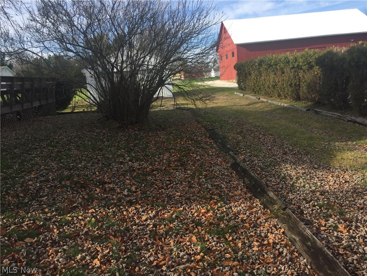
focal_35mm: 29
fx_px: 307
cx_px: 184
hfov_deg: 61.7
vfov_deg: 48.2
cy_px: 138
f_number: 2.2
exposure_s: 1/964
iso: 32
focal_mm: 4.15
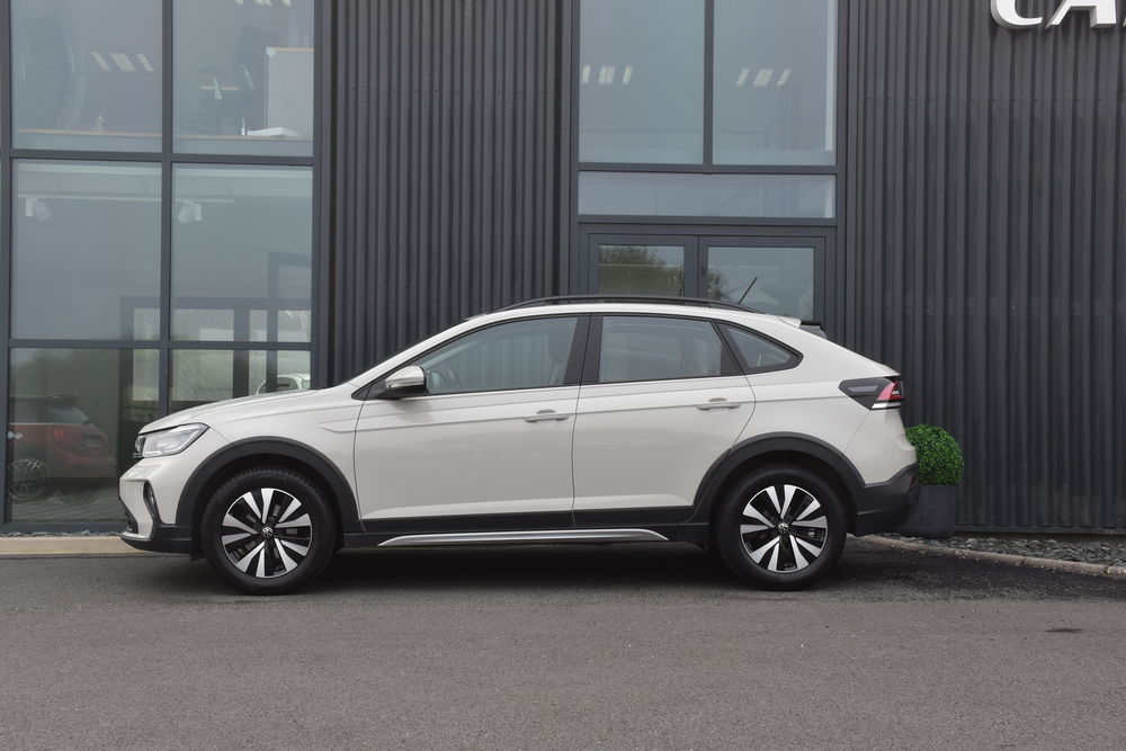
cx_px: 563
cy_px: 376
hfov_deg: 47.9
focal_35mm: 40
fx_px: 1267
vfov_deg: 33.0
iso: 400
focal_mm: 27
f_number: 9
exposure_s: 1/100
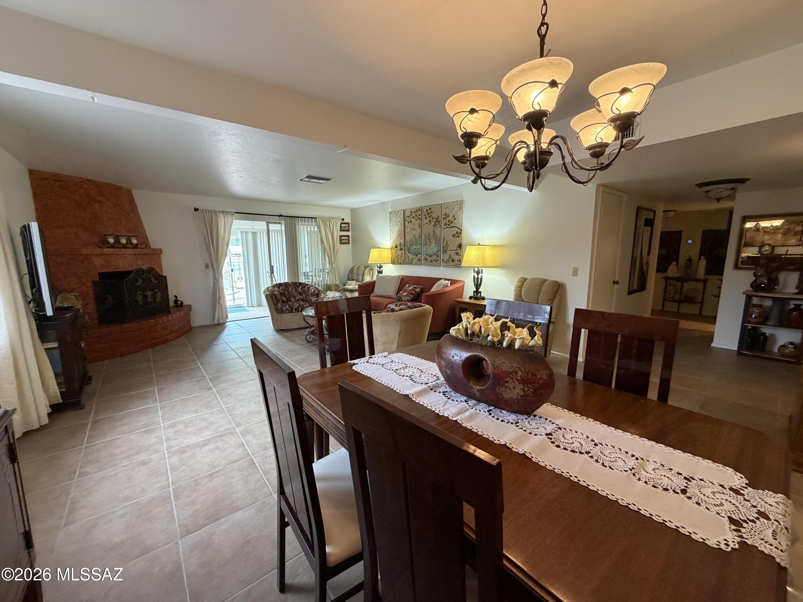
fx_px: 325
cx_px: 402
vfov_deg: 85.7
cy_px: 301
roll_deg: +0.1
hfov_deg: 102.1
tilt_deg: -9.3
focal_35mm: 14
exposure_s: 1/60
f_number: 2.2
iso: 320
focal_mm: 2.22
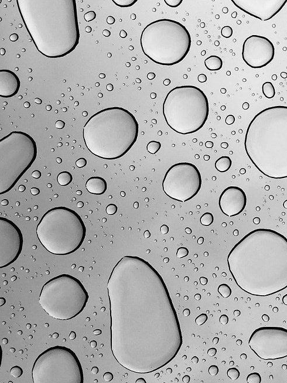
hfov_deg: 19.7
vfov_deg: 27.4
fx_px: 785
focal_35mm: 71
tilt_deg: +85.6
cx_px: 323
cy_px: 163
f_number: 2.2
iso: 32
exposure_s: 1/176
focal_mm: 4.15
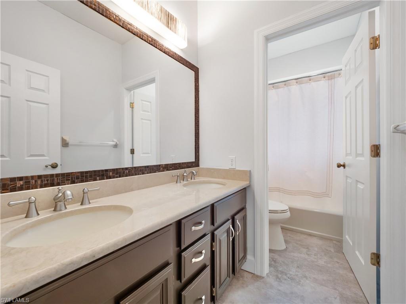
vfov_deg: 85.7
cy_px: 152
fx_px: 164
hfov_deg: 102.1
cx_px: 203
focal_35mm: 14
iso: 200
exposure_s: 1/13
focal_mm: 7
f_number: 7.1
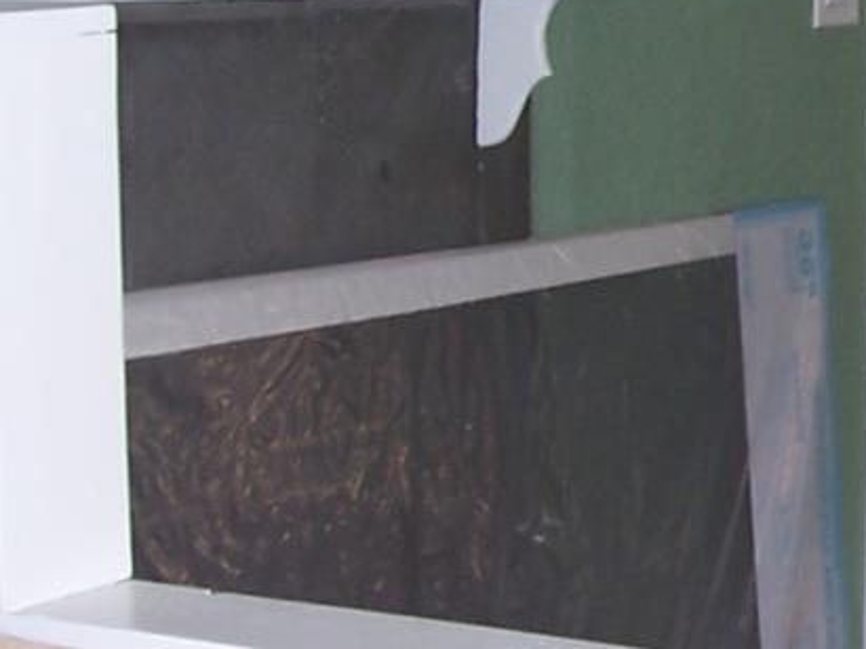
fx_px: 3101
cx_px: 1041
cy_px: 316
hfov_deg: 15.3
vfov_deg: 11.9
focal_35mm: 124
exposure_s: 1/60
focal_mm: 5.6
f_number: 2.7
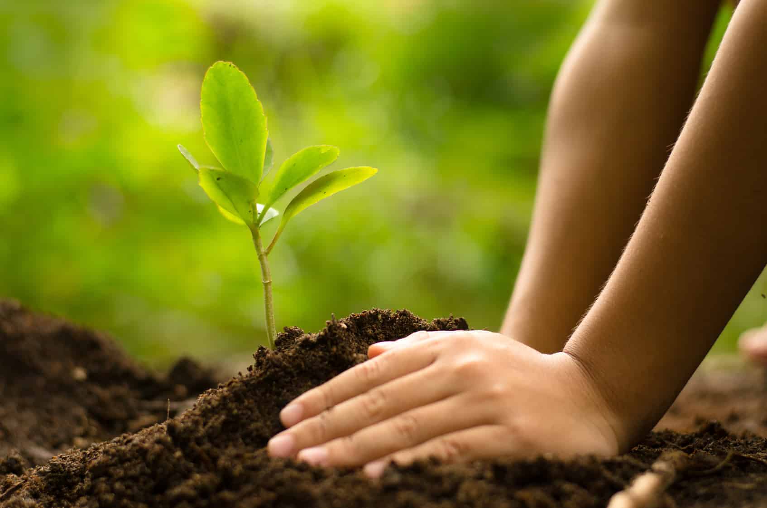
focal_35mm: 75
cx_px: 384
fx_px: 1595
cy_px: 254
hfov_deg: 27.0
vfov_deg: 18.1
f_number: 2.5
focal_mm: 50
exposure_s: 1/100
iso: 100
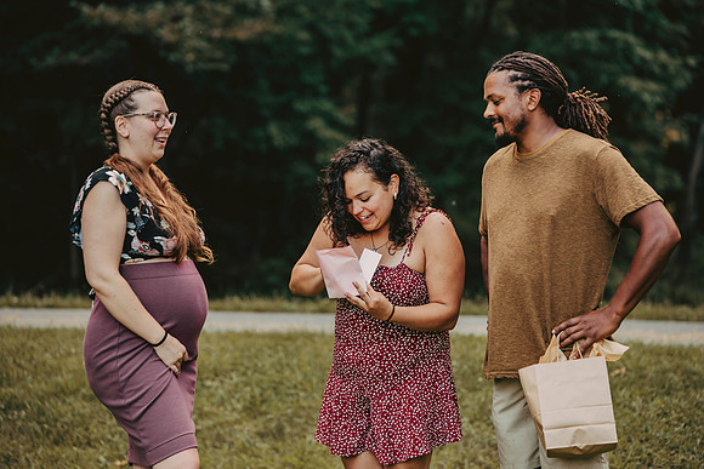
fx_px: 2934
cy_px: 234
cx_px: 352
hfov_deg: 13.7
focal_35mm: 150
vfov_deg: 9.2
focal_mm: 150
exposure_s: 1/125
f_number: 3.5
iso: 250
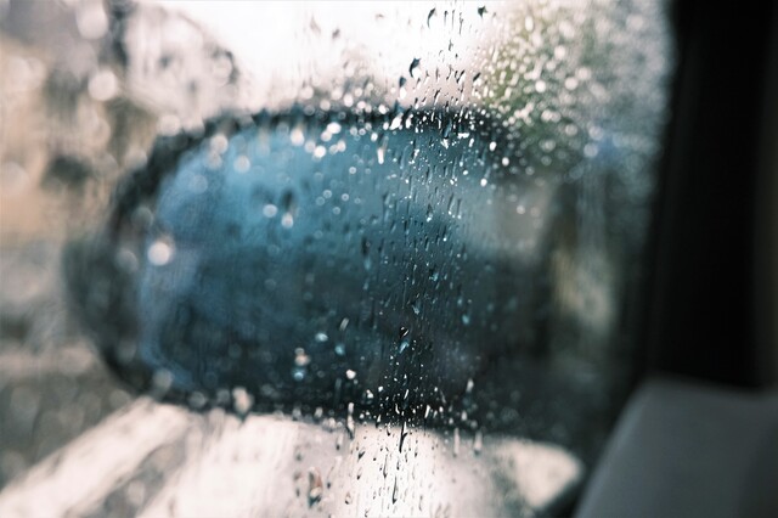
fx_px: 864
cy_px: 259
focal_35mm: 40
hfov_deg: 48.5
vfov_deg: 33.4
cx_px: 389
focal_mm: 26.4
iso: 1600
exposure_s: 1/250
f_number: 4.4
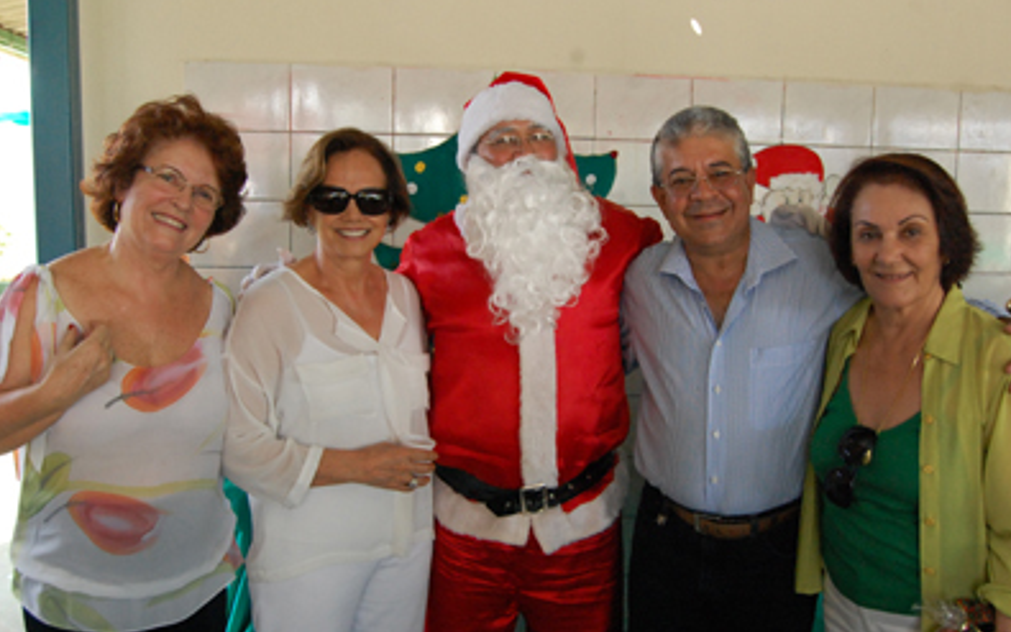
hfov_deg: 56.7
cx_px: 502
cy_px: 325
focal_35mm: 34
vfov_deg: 37.3
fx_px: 937
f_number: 7.1
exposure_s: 1/160
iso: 1600
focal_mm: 22
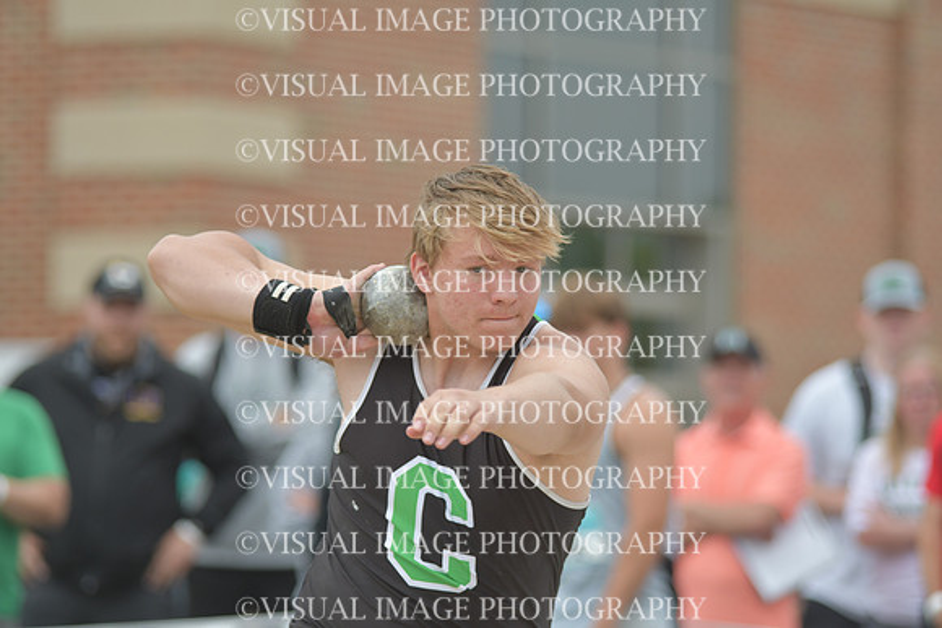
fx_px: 4894
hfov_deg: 11.0
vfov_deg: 7.3
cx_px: 471
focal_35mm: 187
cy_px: 314
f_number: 2.8
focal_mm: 125
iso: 250
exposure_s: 1/2000
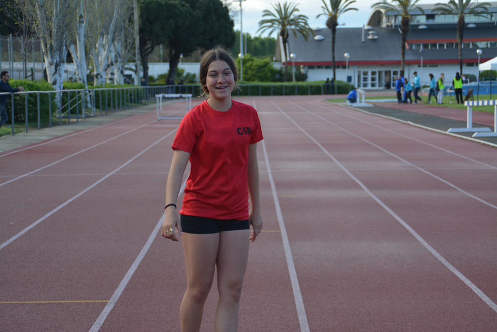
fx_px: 1284
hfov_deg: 21.9
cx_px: 248
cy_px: 166
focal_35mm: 93
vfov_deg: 14.7
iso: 360
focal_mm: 62
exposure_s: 1/500
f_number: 5.6
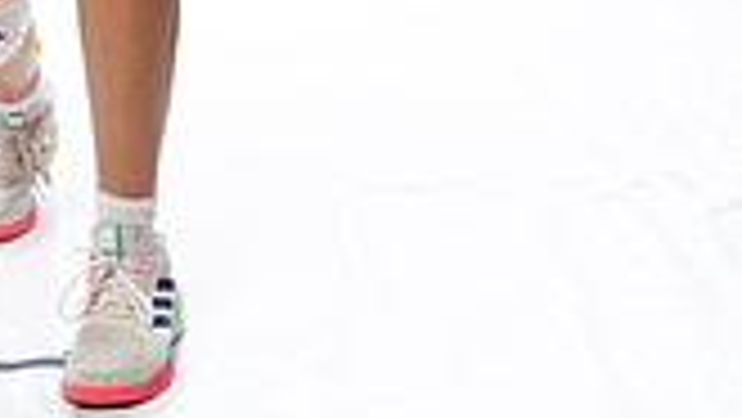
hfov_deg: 14.9
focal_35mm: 143
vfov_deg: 7.9
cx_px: 72
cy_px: -580
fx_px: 2815
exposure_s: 1/250
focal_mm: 50
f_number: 5.6
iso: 640
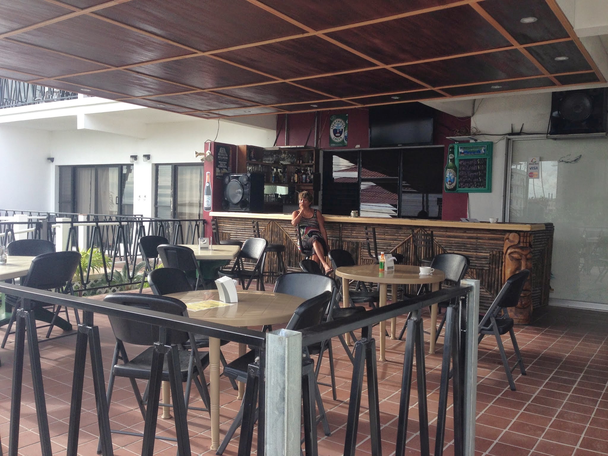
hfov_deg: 55.4
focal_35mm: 33
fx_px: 580
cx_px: 304
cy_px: 228
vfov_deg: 42.9
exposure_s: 1/293
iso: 50
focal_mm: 4.12
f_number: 2.4
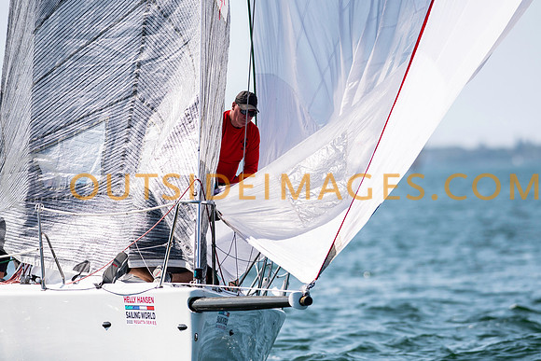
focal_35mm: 450
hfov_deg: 4.6
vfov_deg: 3.1
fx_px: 6764
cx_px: 270
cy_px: 180
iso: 200
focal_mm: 300
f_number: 5
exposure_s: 1/3200
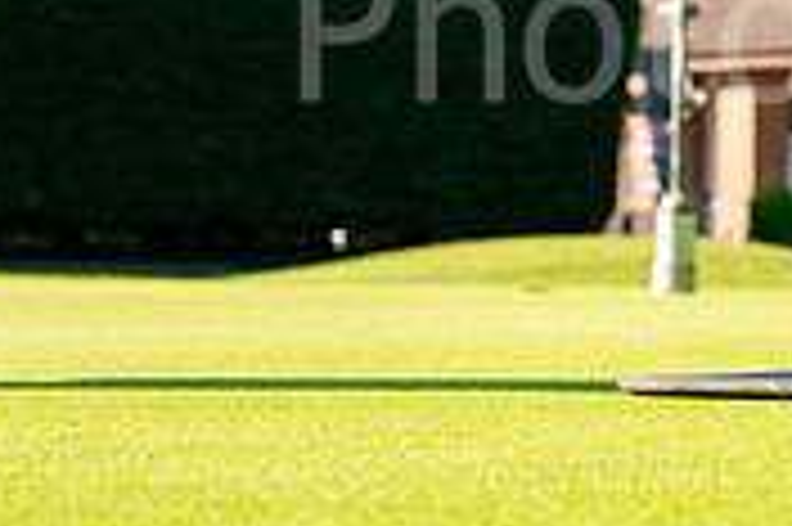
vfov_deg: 7.3
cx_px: 882
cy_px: -182
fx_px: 4066
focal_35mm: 185
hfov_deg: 11.0
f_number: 5
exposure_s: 1/1250
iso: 400
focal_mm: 56
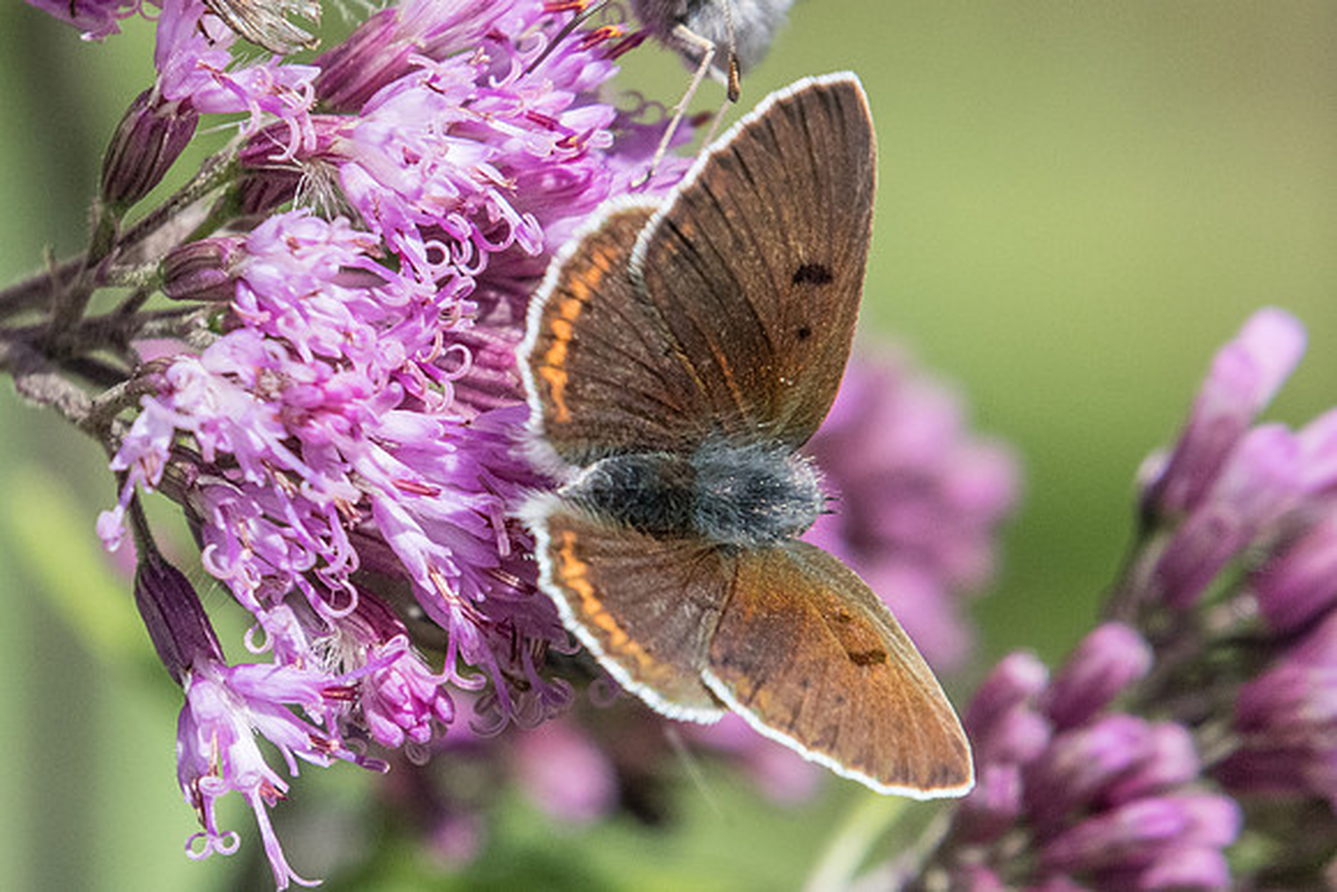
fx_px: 43316
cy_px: 416
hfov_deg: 1.8
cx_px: 538
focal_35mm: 1166
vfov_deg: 1.2
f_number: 8
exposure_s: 1/1600
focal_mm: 400
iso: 800
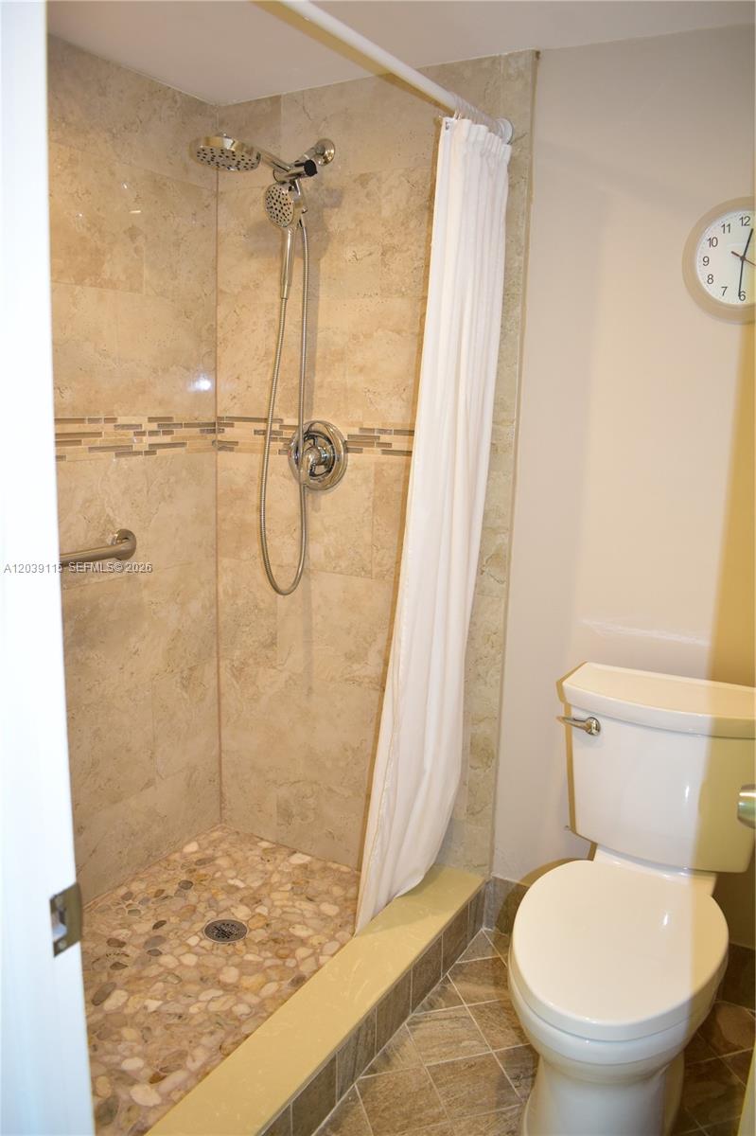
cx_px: 378
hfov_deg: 47.9
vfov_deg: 67.4
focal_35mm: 27
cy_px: 568
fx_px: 851
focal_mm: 18
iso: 900
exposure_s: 1/60
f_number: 4.5
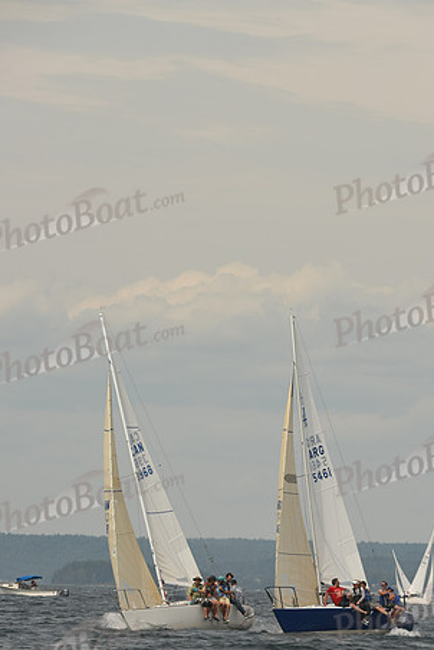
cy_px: 406
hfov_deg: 3.7
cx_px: 259
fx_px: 6716
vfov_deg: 5.5
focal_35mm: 372
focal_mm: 290
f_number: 7.1
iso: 250
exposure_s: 1/1000
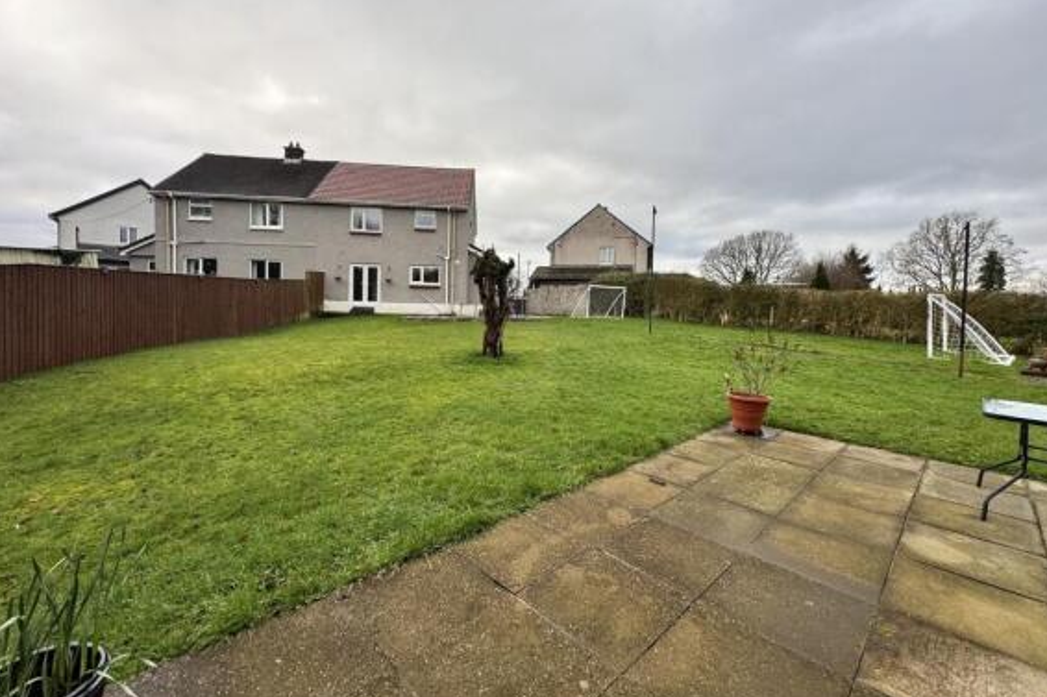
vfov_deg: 77.2
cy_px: 326
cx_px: 532
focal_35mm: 15
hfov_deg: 100.4
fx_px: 436
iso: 40
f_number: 2.2
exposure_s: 1/132
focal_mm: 2.22
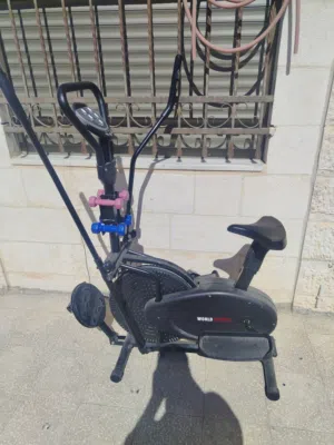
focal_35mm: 24
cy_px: 222
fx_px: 309
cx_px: 167
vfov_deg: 71.6
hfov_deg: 56.8
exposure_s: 1/2280
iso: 100
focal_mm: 5.25
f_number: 1.75
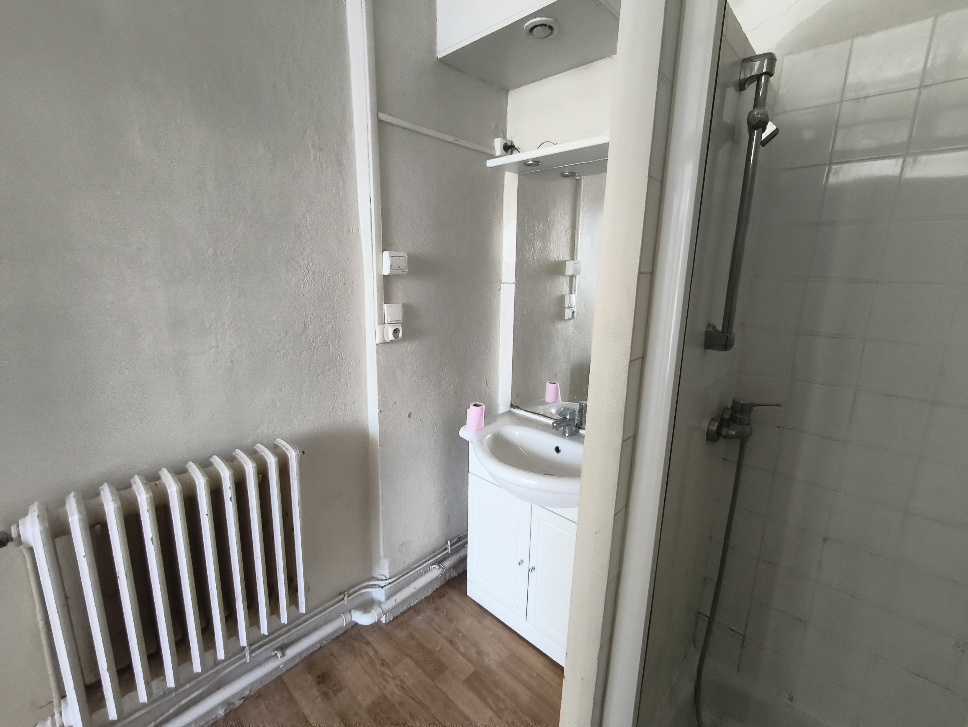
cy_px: 364
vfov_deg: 81.8
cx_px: 484
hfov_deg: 98.1
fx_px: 420
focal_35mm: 15
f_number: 2.2
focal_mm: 1.65
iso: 320
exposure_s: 1/50
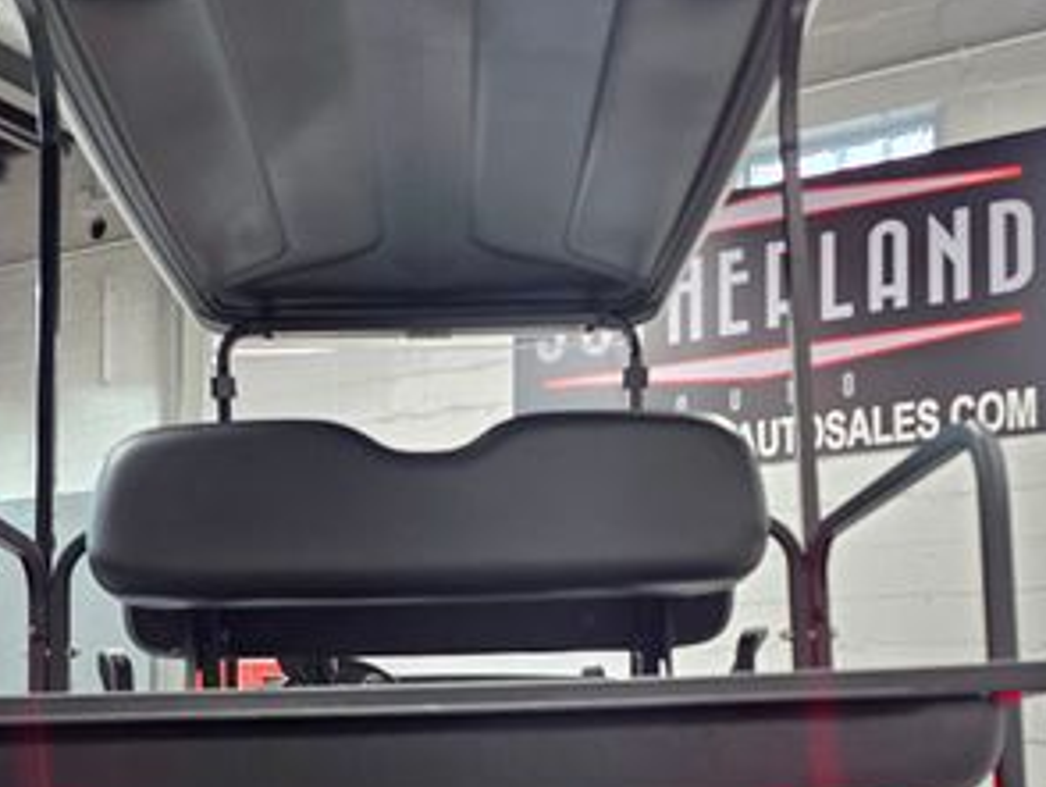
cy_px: 662
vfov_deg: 28.3
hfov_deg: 38.1
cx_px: 452
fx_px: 1512
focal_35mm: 50
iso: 250
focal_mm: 6.3
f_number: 1.7
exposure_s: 1/120
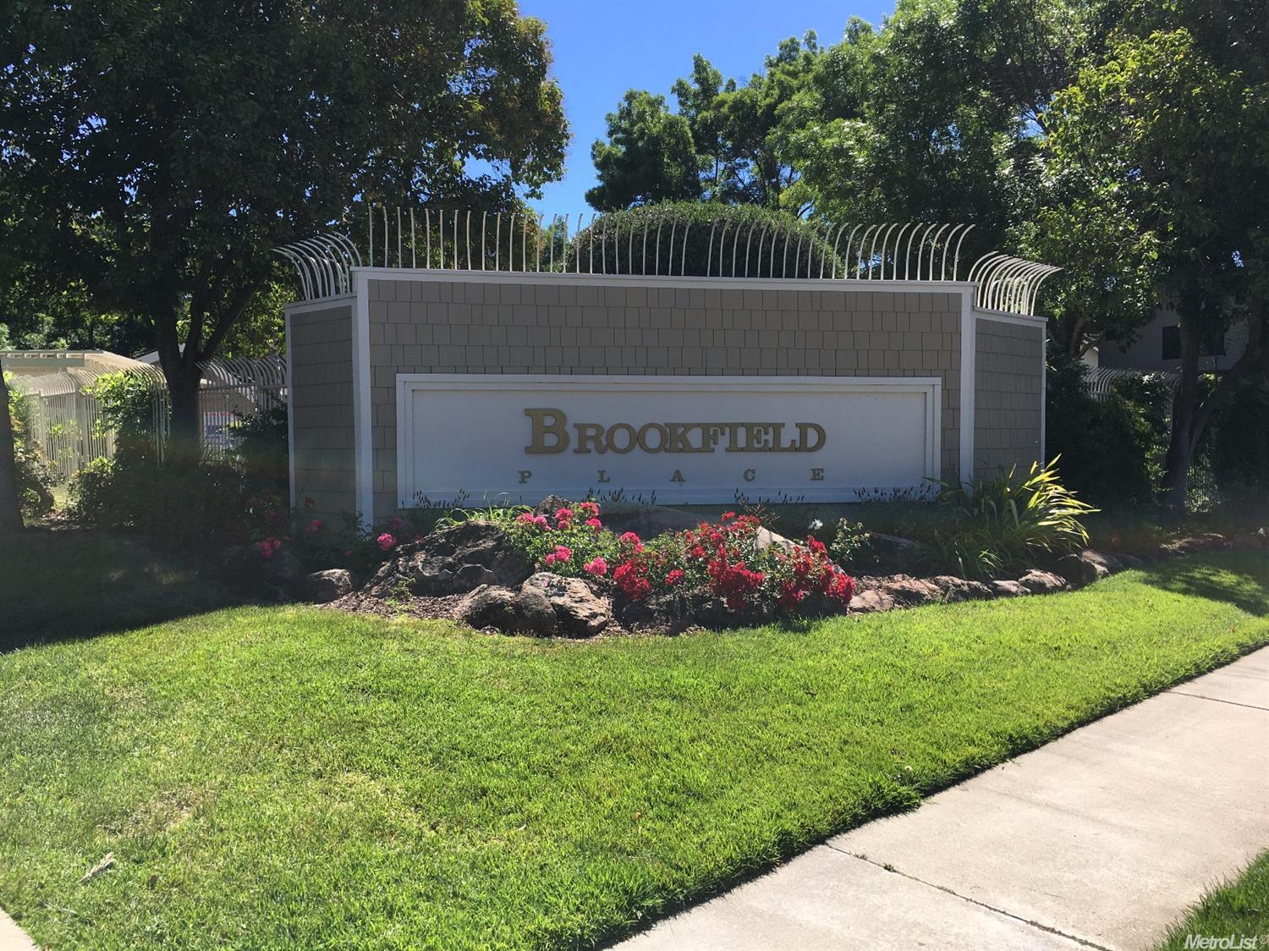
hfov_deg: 61.7
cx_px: 634
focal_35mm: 29
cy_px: 476
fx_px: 1063
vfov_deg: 48.2
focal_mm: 4.15
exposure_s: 1/1026
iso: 25
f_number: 2.2
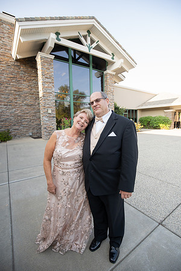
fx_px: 121
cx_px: 90
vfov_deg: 96.7
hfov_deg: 73.7
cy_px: 136
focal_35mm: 16
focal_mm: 16
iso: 320
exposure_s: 1/250
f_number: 5.6
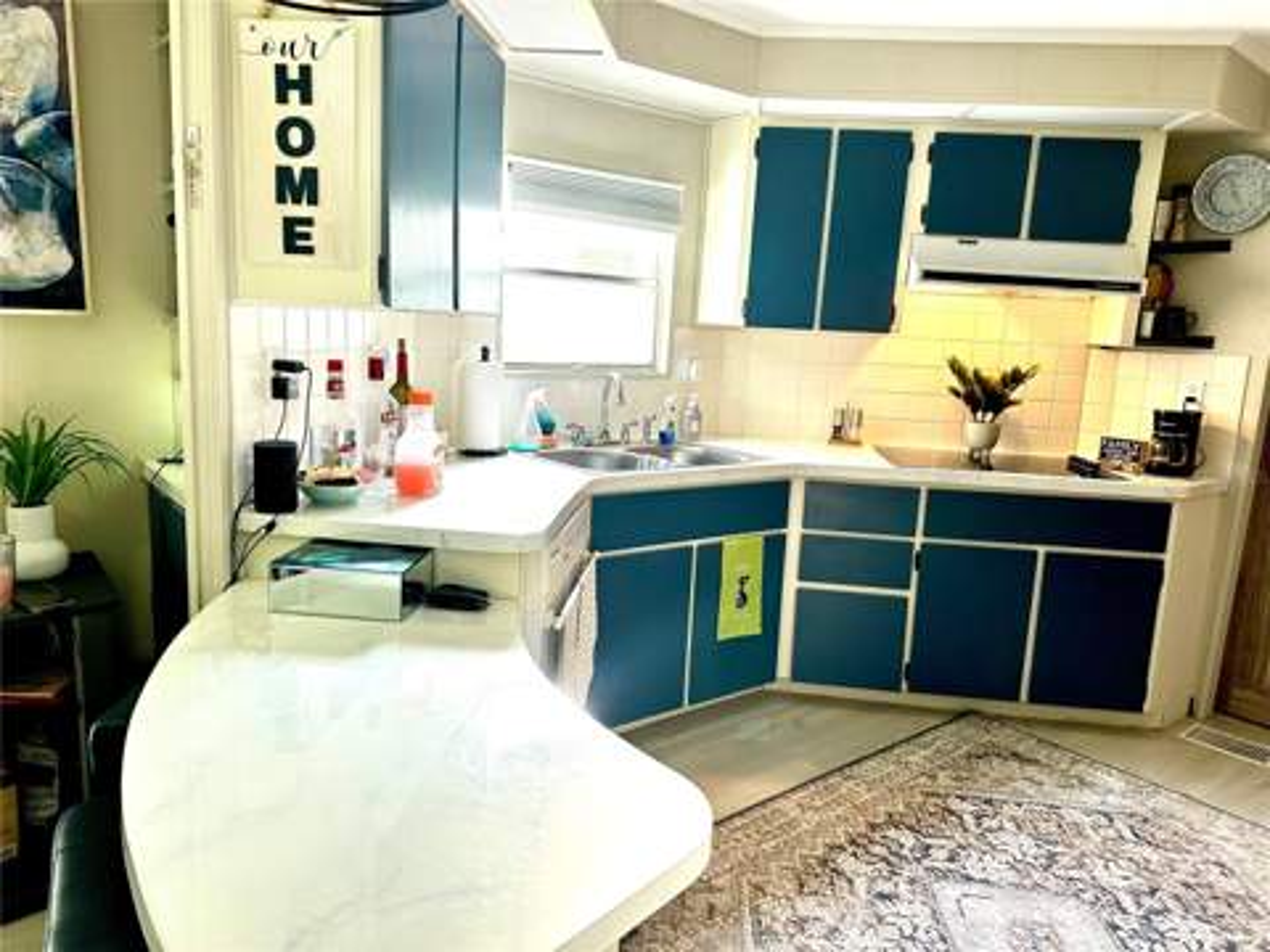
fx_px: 881
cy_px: 476
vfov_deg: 56.8
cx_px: 635
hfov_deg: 71.6
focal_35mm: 24
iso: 200
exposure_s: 1/120
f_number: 1.78
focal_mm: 6.86
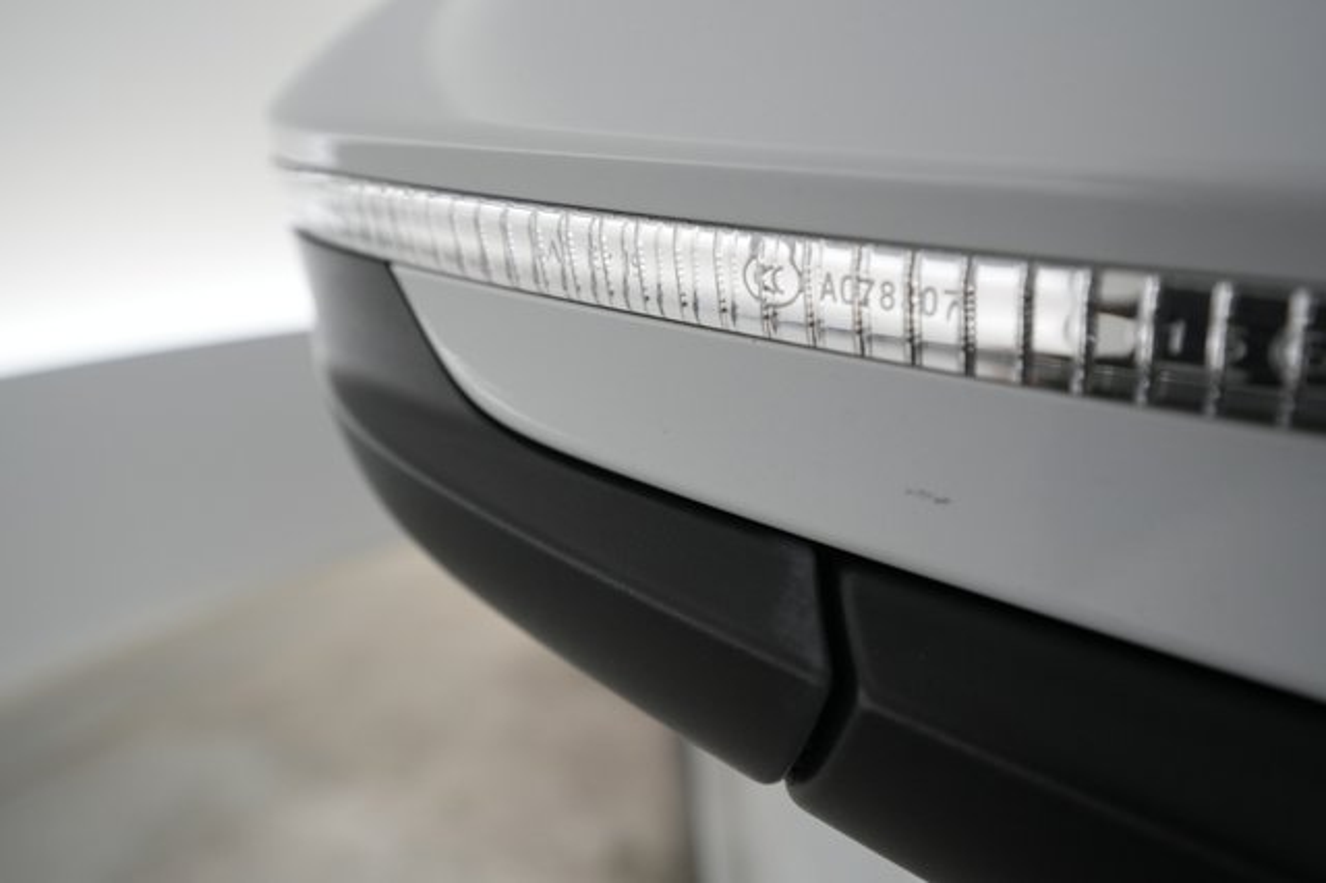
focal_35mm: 28
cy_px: 442
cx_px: 663
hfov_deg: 65.5
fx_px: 1031
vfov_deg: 46.4
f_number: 5.6
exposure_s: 1/80
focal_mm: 28
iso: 1600
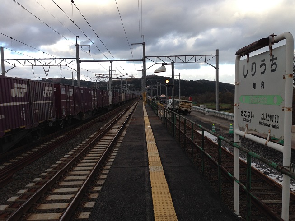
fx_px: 281
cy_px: 110
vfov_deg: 43.0
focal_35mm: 33
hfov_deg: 55.3
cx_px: 148
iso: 50
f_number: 2.4
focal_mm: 4.12
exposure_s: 1/321
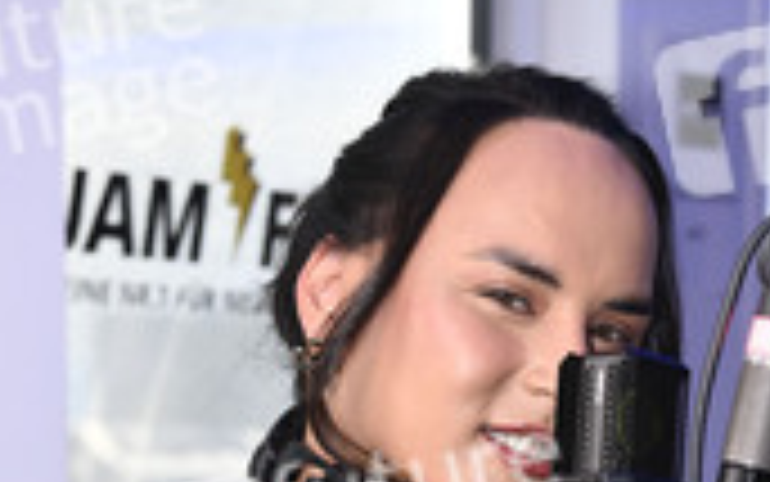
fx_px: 2897
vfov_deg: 9.2
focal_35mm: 138
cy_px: 766
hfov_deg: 15.1
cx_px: 477
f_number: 4.5
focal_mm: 58
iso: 1250
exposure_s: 1/250
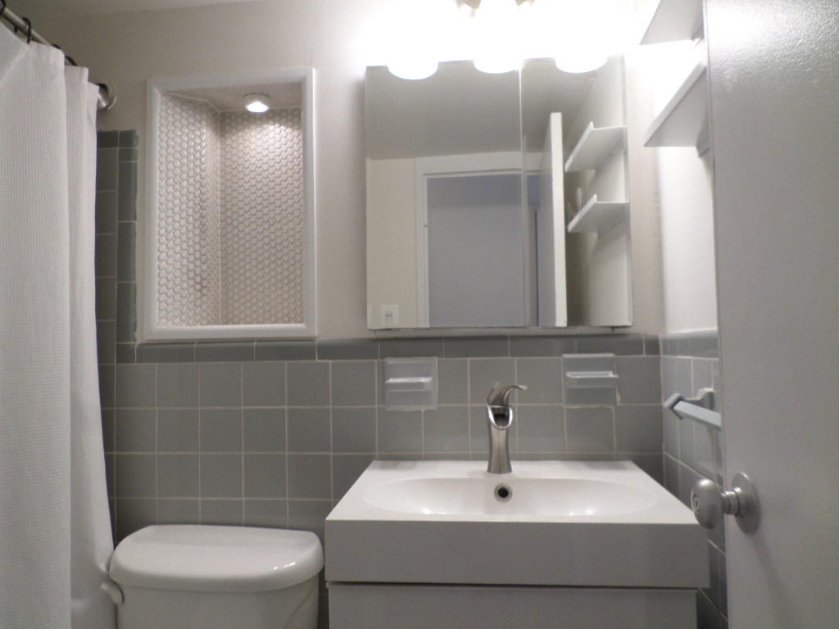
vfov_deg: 54.9
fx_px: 606
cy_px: 314
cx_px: 420
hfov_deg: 69.4
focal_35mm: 25
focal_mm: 4.5
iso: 80
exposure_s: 1/30
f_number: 2.5
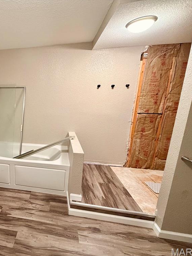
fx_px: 141
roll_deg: -0.1
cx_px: 32
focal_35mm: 19
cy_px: 129
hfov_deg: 61.4
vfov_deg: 84.7
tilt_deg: -12.4
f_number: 2.2
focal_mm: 2.22
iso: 400
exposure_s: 1/60
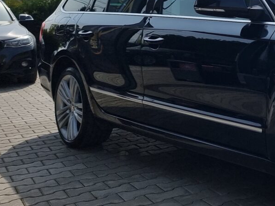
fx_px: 508
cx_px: 360
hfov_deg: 25.8
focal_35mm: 64
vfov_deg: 22.5
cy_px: 27
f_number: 1.8
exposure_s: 1/2188
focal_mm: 6.7
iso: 50
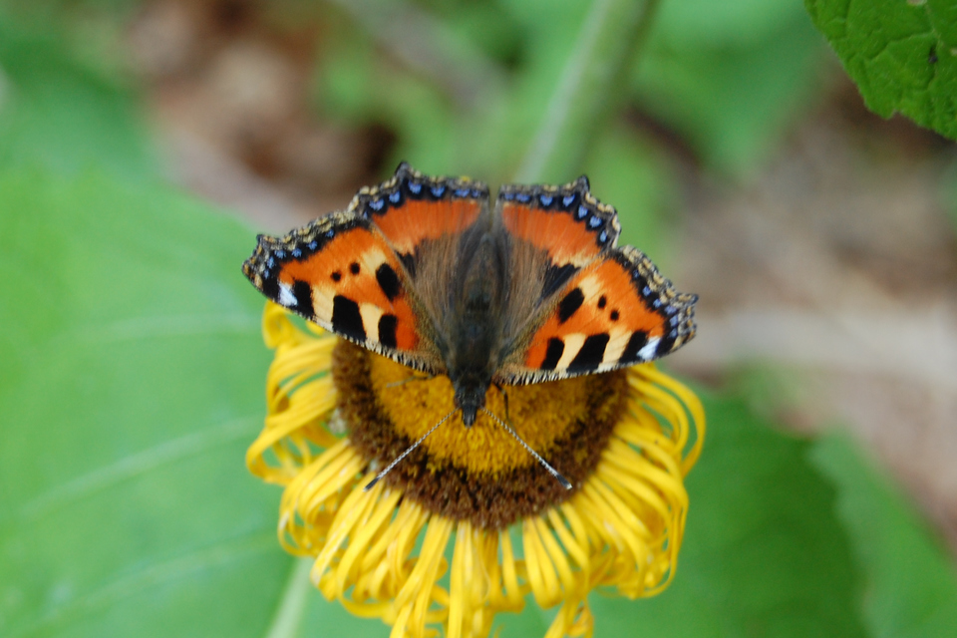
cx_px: 478
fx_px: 2193
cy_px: 319
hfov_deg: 24.6
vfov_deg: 16.6
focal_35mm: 82
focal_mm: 55
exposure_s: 1/30
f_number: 5.6
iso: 400
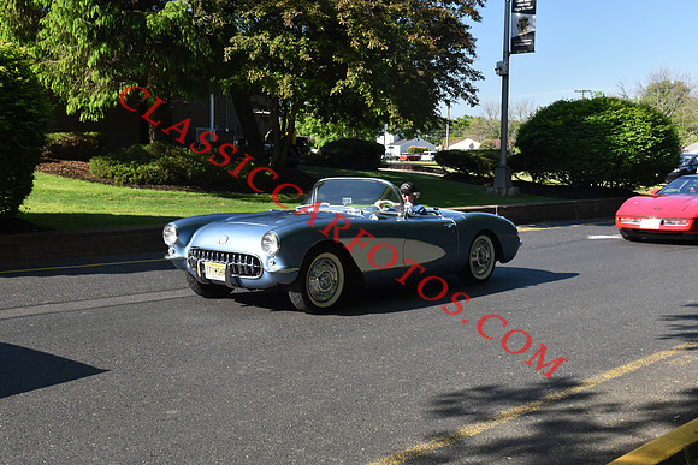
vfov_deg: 29.0
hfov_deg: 42.3
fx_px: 902
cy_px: 232
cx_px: 349
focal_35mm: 46
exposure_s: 1/200
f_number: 7.1
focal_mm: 31
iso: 400
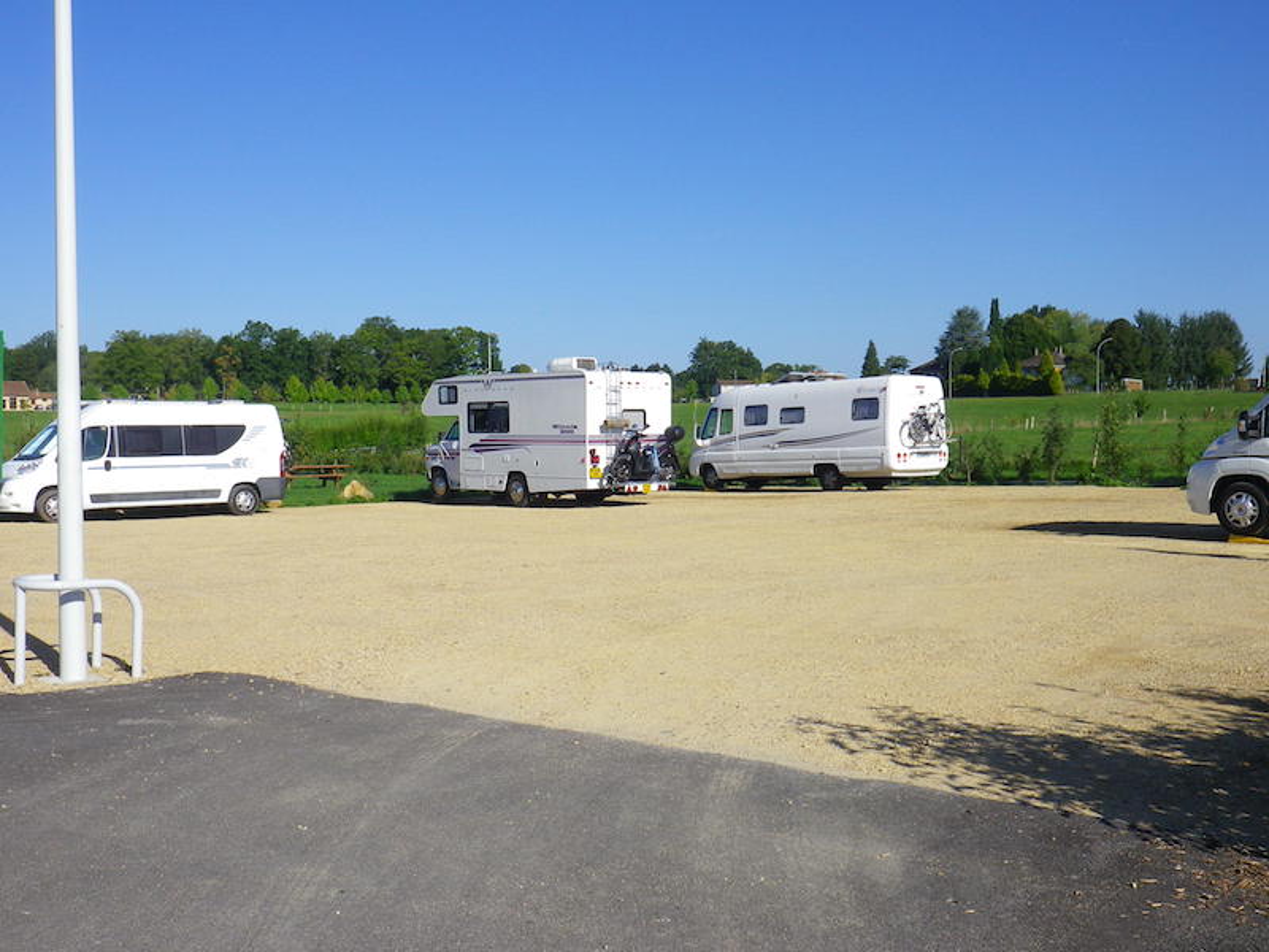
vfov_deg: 35.1
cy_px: 476
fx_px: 1503
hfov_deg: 45.8
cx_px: 634
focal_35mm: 41
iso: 80
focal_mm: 7.3
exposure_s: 1/125
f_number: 10
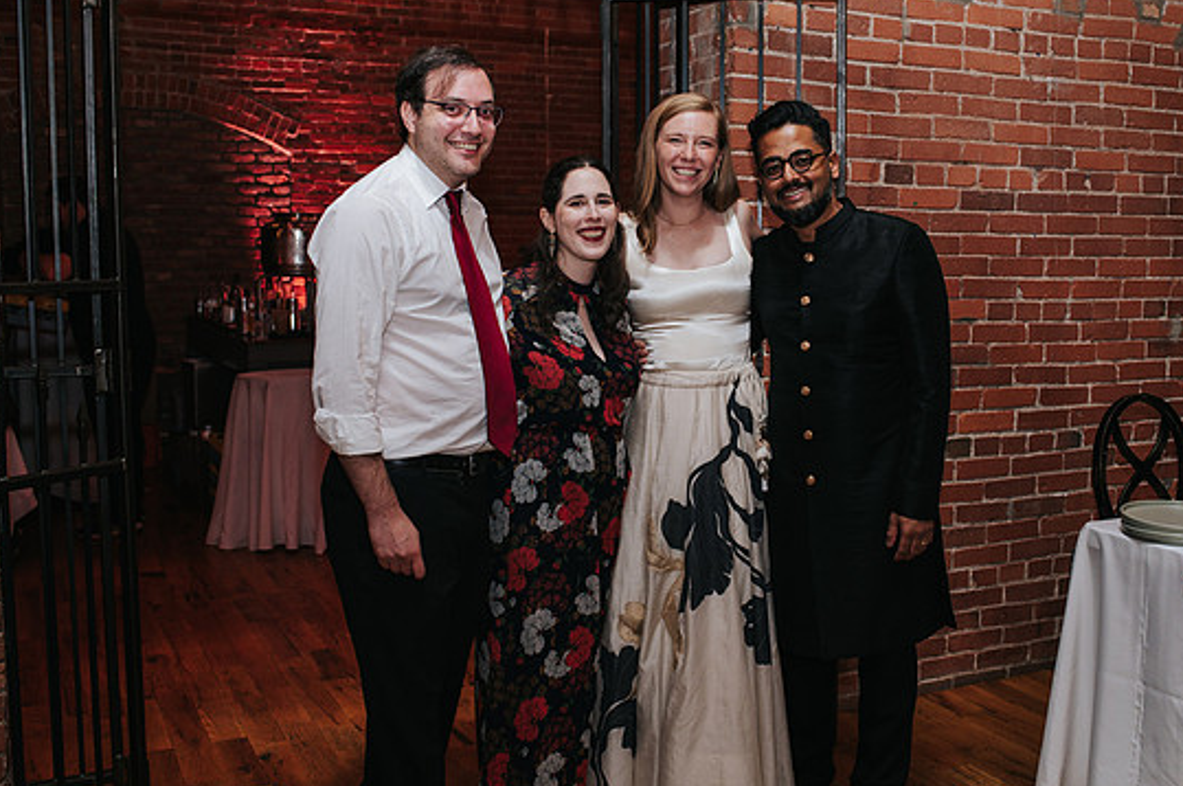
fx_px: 1313
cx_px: 650
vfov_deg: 33.3
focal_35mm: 40
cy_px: 375
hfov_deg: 48.4
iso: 800
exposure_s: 1/200
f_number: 4
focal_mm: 35
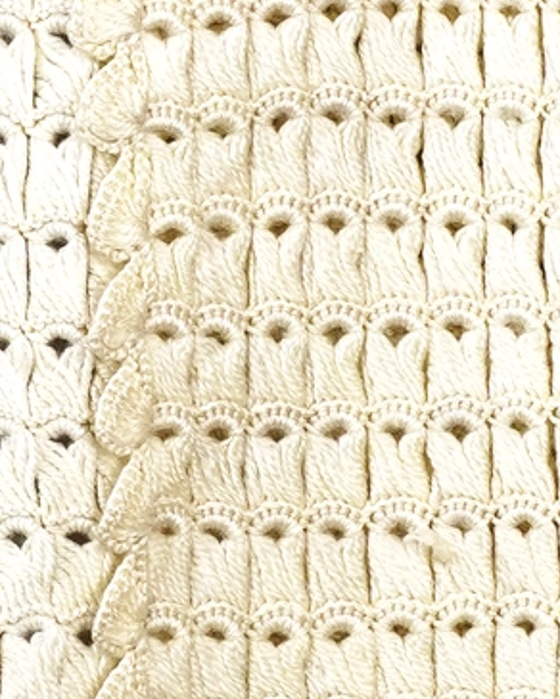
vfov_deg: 5.4
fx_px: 7355
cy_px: 552
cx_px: -163
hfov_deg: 4.3
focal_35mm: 355
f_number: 7.1
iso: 320
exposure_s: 1/80
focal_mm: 32
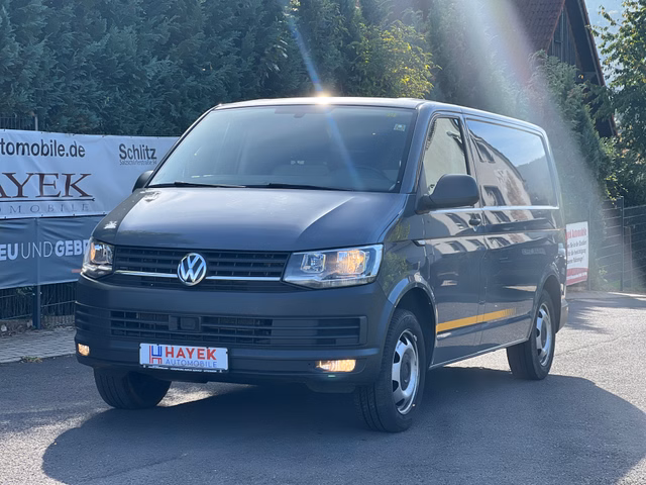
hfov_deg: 25.3
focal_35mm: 77
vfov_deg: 19.1
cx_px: 323
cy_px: 242
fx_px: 1437
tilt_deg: -3.9
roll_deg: +0.1
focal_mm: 9
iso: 25
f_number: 2.8
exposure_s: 1/241
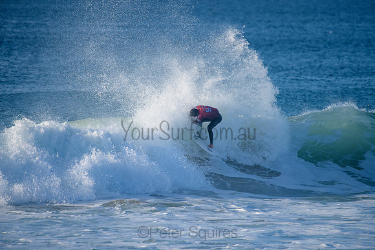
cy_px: 119
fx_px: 5623
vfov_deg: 2.5
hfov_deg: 3.8
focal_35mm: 540
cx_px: 188
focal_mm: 500
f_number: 5.6
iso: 400
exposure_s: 1/2000
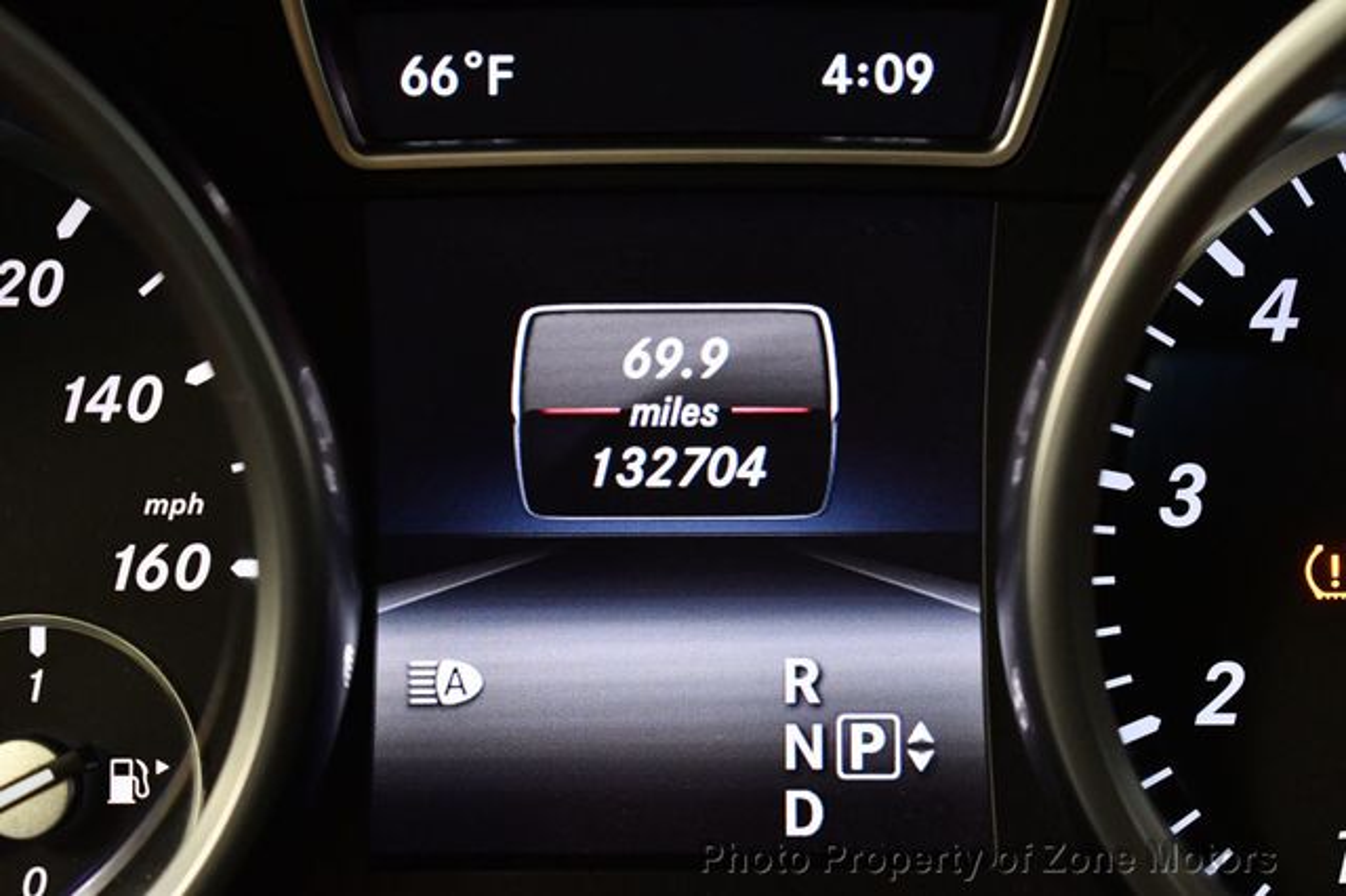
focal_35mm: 82
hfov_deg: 24.8
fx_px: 3064
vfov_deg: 16.6
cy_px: 448
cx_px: 673
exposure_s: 1/60
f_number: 5.6
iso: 4500
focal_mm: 55
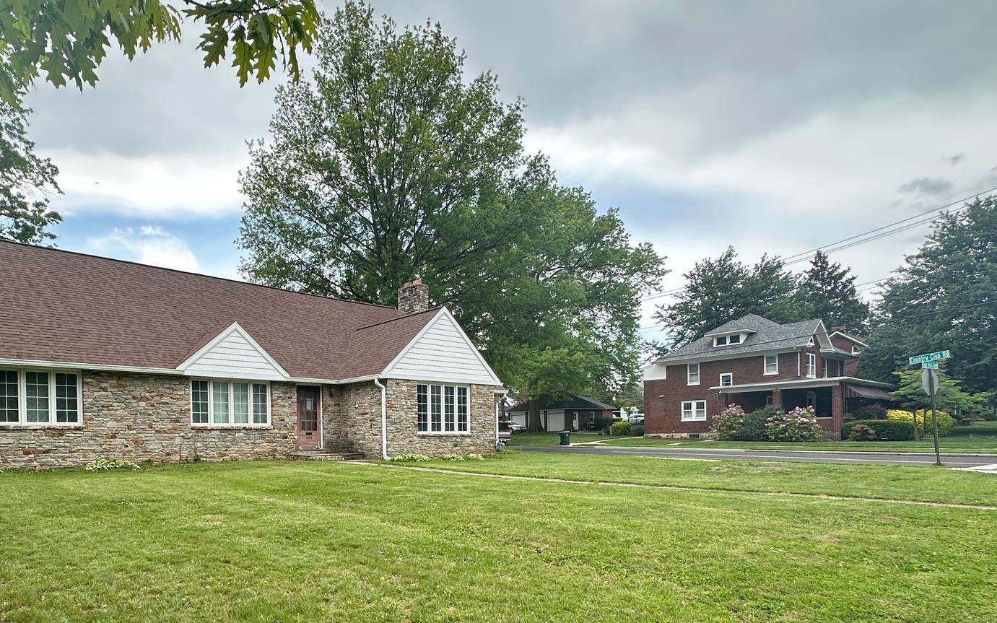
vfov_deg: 53.2
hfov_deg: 78.0
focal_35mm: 22
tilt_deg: -0.1
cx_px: 365
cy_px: 448
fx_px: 598
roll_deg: +1.4
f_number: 2.2
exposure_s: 1/540
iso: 40
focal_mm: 2.22
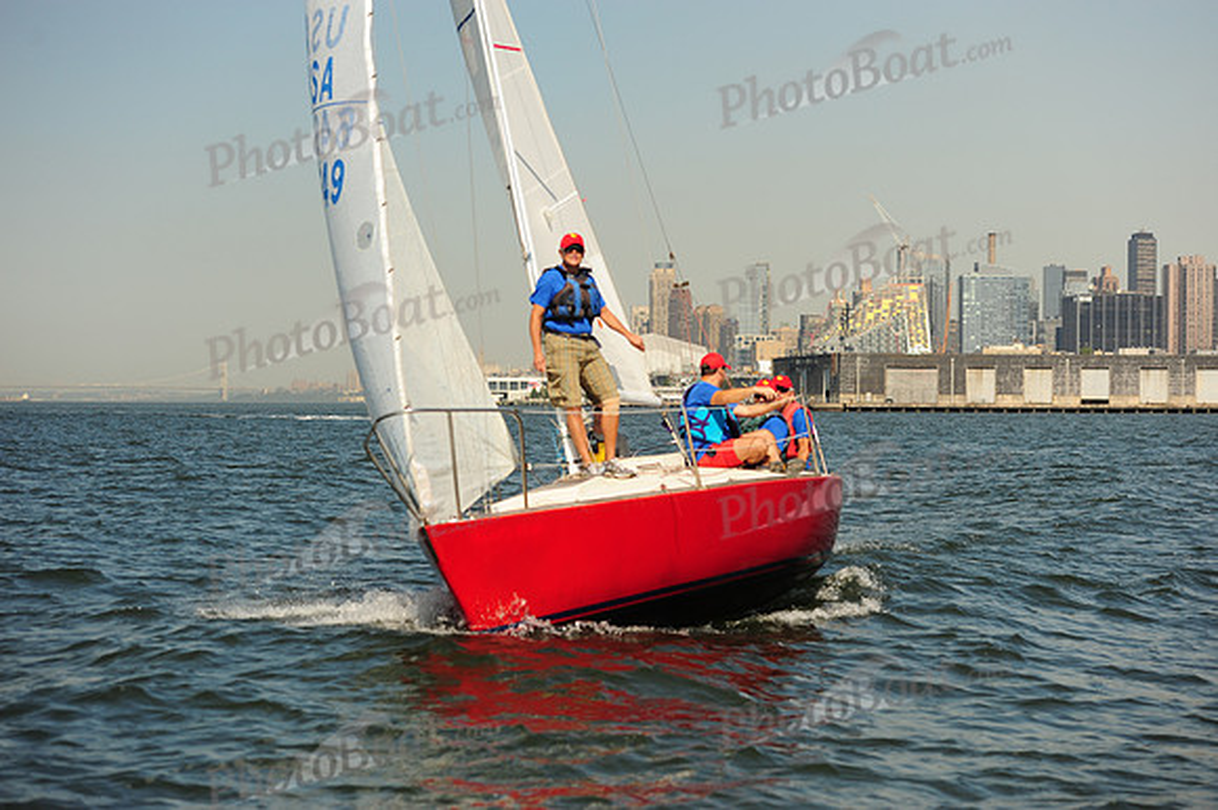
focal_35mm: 78
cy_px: 405
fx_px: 2637
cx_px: 609
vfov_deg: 17.5
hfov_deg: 26.0
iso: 320
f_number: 4.5
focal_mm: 78
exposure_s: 1/1250
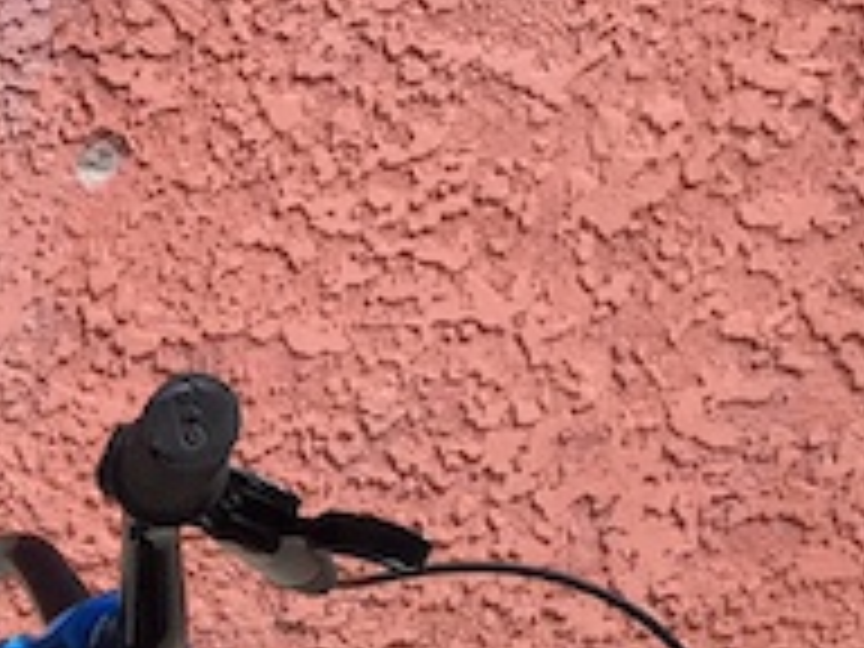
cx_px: -752
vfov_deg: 8.8
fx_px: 3869
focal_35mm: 155
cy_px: 1472
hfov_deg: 11.7
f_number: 2.2
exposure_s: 1/2639
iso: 32
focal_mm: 4.15
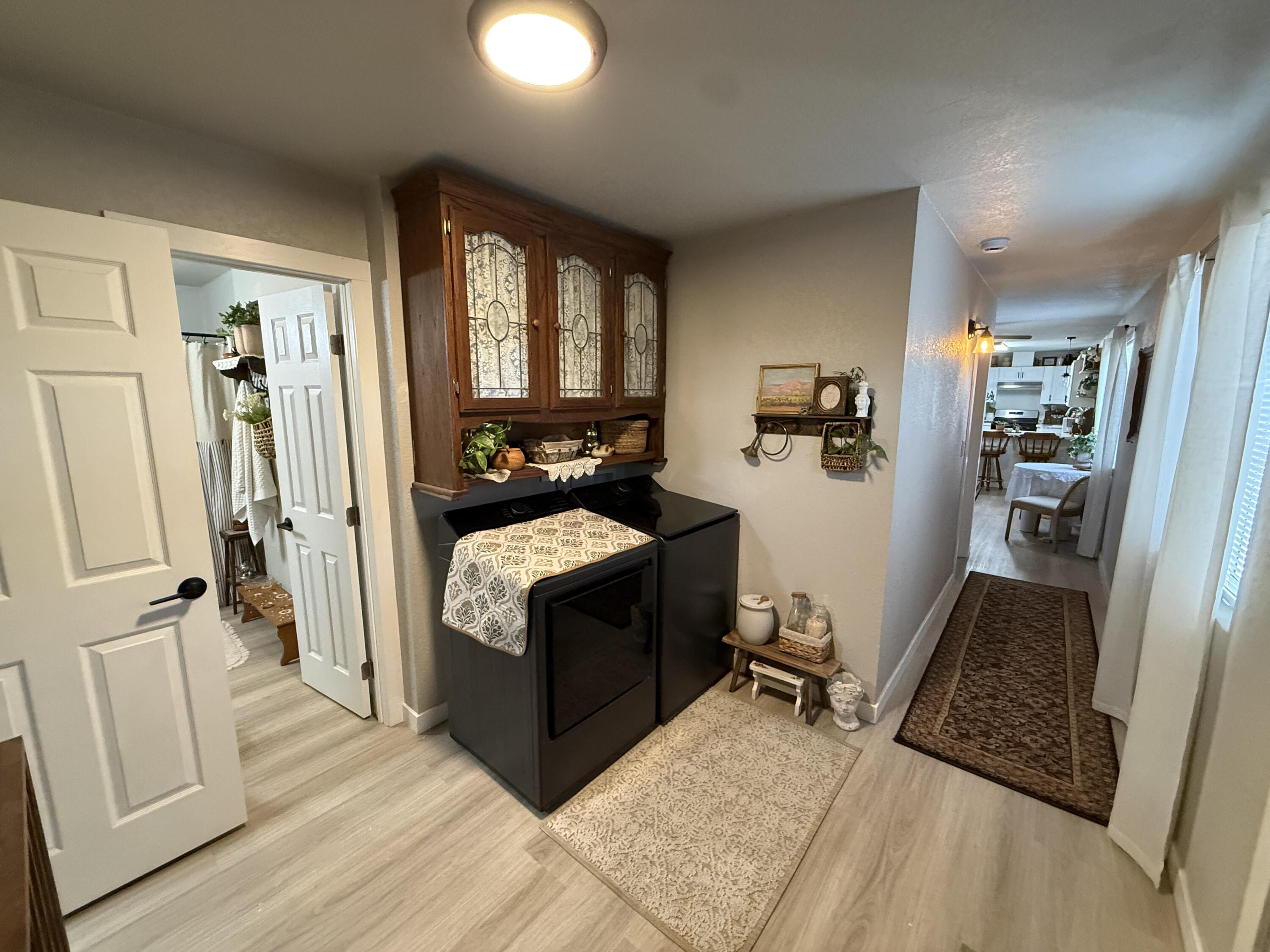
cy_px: 476
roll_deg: -0.5
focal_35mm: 14
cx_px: 635
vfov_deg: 85.7
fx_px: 514
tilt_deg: -9.1
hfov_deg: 102.1
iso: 500
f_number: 2.2
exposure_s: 1/60
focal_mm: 2.22
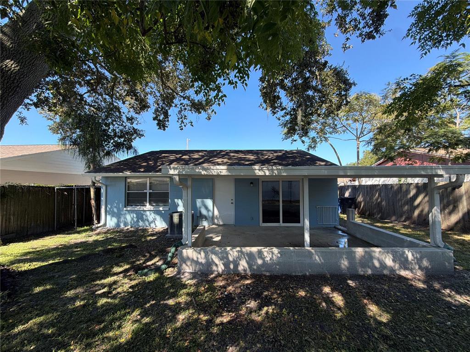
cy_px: 176
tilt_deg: +3.4
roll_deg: +1.0
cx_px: 235
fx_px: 190
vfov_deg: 85.7
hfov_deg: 102.1
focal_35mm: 14
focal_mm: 2.22
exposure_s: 1/451
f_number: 2.2
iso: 64
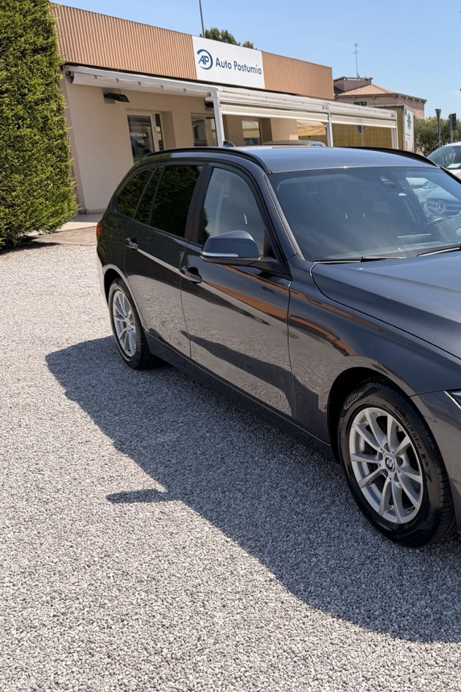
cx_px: 457
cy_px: 345
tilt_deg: -16.5
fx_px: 654
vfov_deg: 55.8
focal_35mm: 34
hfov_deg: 35.3
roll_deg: +1.0
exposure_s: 1/4405
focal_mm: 6.76
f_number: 1.78
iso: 80
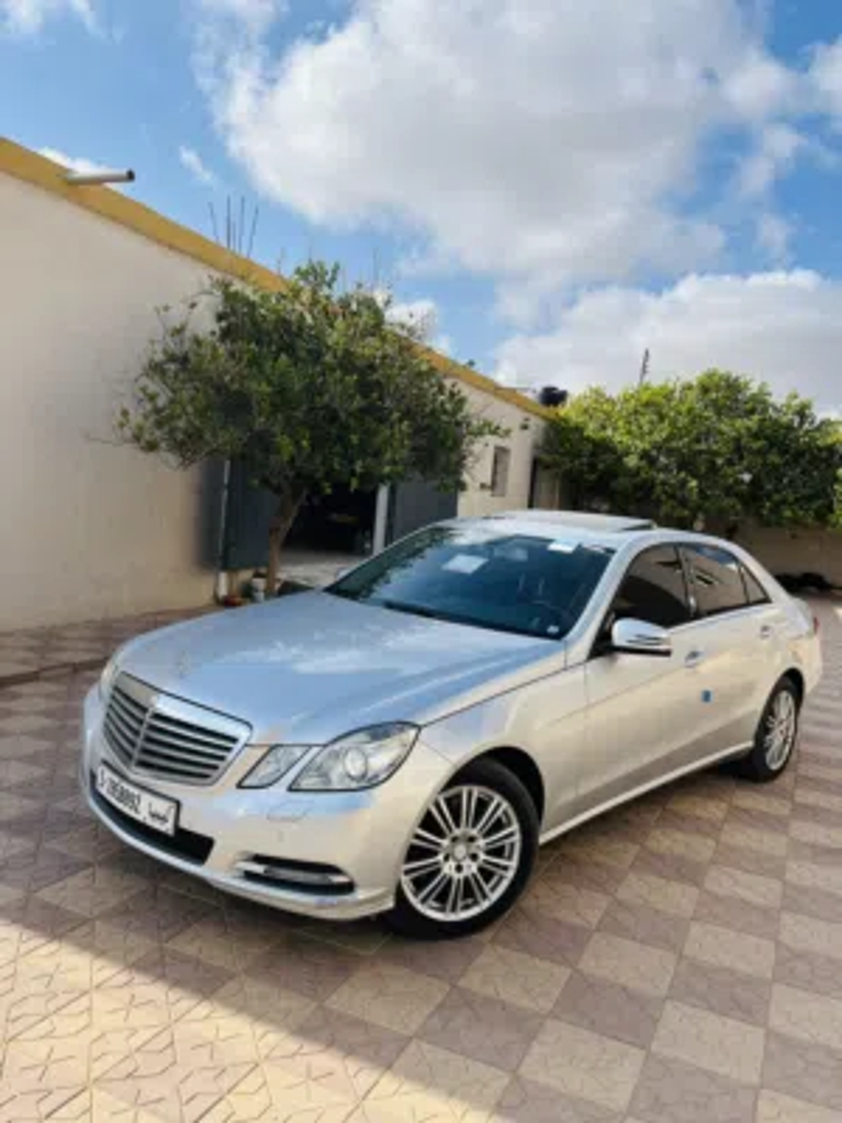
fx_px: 843
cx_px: 421
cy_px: 562
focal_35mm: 26
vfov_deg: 67.3
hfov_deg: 53.1
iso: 50
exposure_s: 1/3521
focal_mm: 5.1
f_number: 1.6
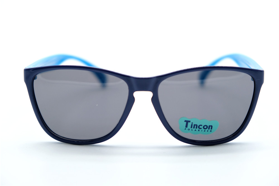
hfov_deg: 24.5
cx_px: 140
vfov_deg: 16.4
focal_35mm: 83
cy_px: 93
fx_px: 643
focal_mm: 55
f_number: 4
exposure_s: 1/1000
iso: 640
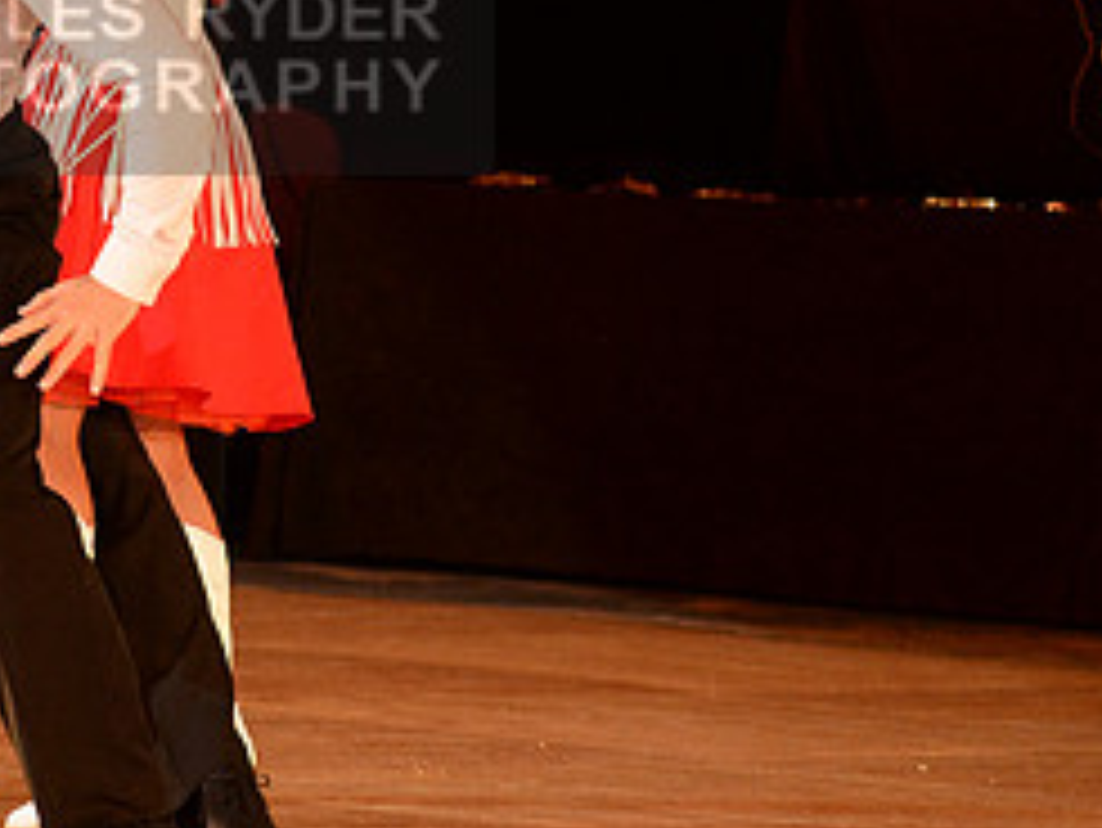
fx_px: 10861
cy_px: 56
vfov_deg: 4.4
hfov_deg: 5.8
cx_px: 4
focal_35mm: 341
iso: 4000
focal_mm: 150
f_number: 5.6
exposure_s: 1/250
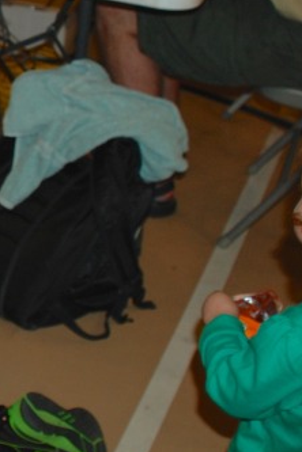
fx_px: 1044
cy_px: 109
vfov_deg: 24.2
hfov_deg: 14.7
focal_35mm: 83
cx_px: -219
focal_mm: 18
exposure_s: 1/60
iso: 200
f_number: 3.5
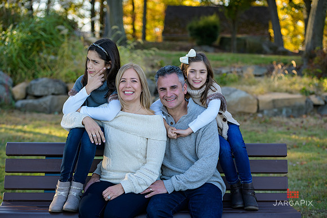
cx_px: 164
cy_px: 109
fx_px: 727
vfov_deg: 17.1
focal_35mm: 80
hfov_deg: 25.4
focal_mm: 80
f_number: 4
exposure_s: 1/250
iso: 200
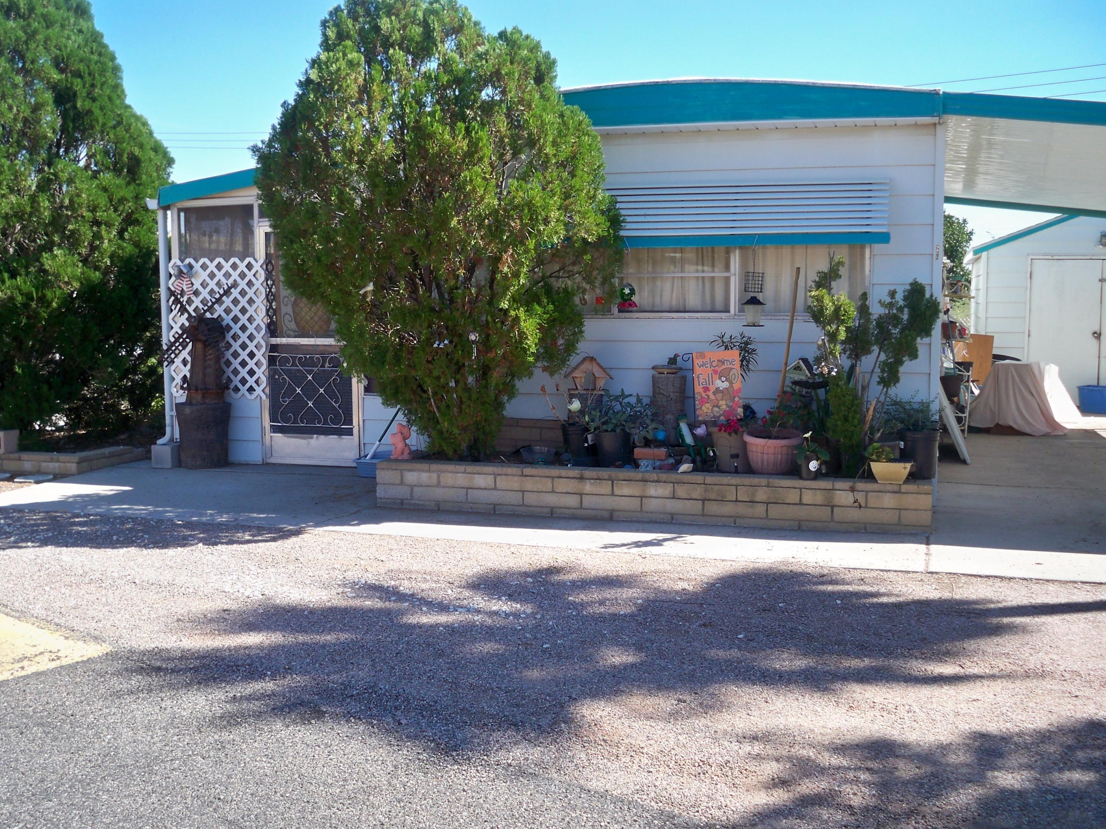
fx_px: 1214
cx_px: 519
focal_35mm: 38
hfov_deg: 49.0
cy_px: 442
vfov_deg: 37.7
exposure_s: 1/320
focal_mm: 6.3
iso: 64
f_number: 3.1
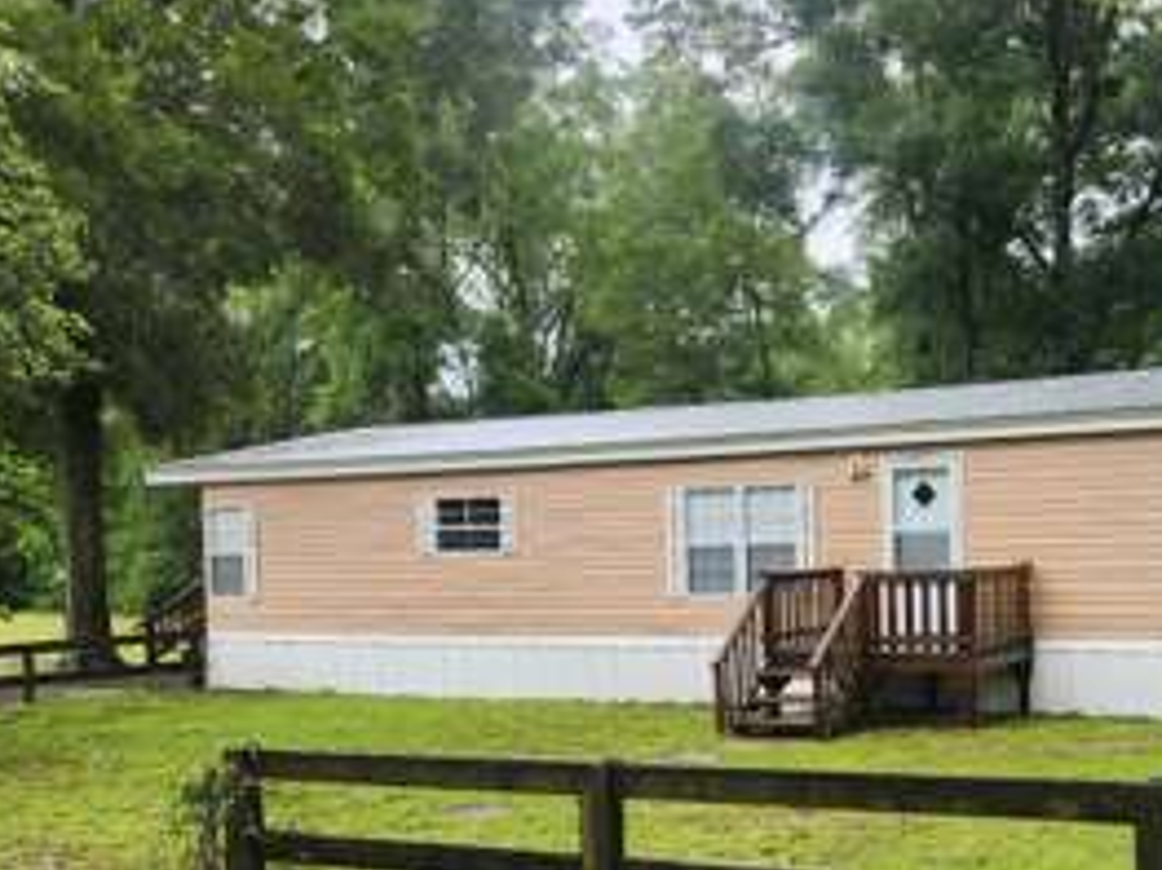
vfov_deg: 33.9
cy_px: 609
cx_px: 866
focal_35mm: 42
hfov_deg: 43.4
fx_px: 1409
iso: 25
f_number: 1.8
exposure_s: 1/180
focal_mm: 5.4
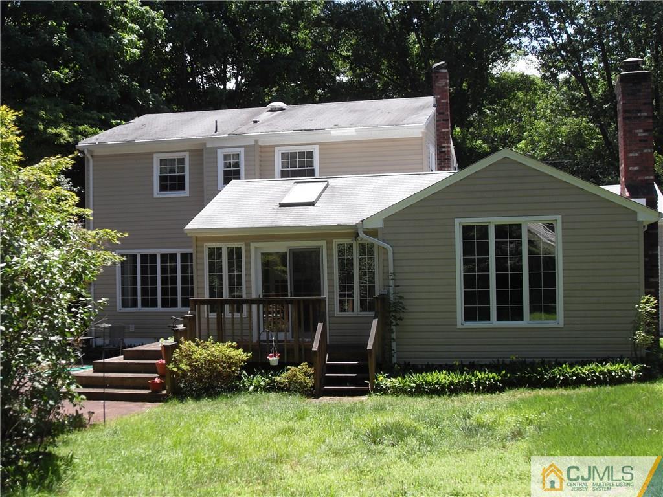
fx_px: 958
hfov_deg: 38.2
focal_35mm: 50
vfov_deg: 29.1
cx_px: 332
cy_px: 248
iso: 80
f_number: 3.4
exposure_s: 1/350
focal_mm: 8.4
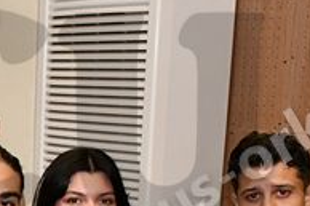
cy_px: 287
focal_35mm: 107
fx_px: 921
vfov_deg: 12.3
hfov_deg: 18.0
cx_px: -80
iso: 4000
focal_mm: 18
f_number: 8
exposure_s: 1/250
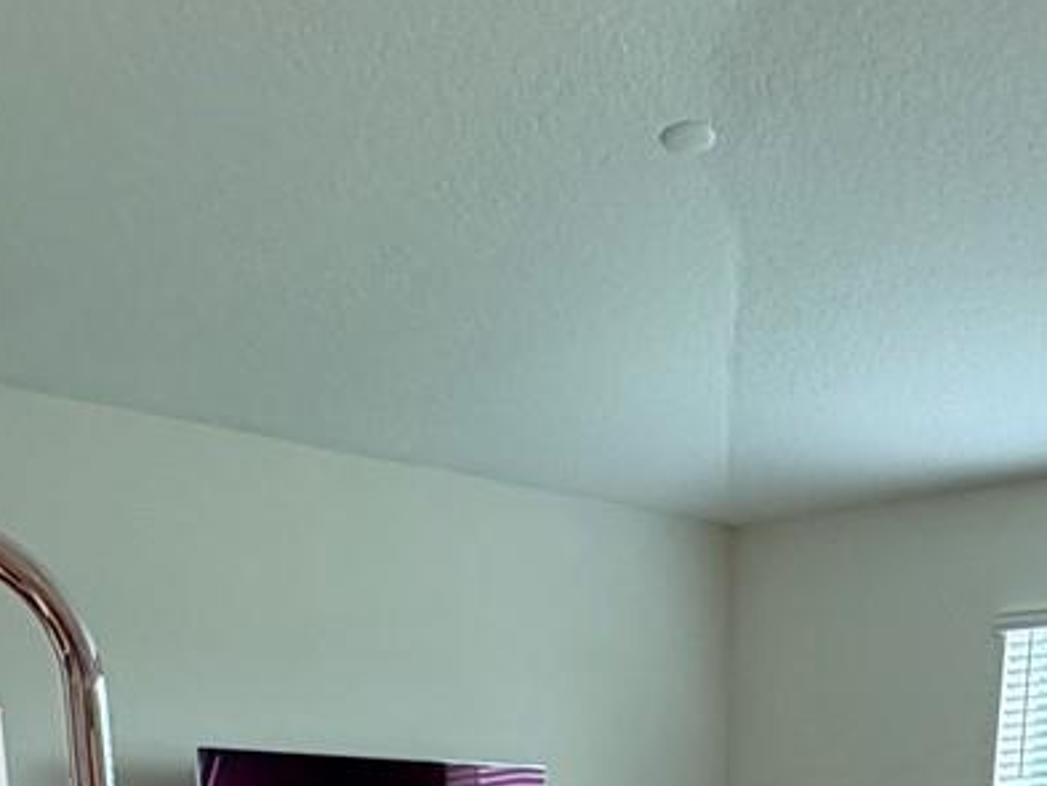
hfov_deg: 33.6
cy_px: 1460
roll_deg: -0.9
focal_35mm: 57
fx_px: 1725
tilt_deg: -19.9
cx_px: 666
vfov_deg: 18.9
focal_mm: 2.22
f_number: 2.2
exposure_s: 1/60
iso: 200
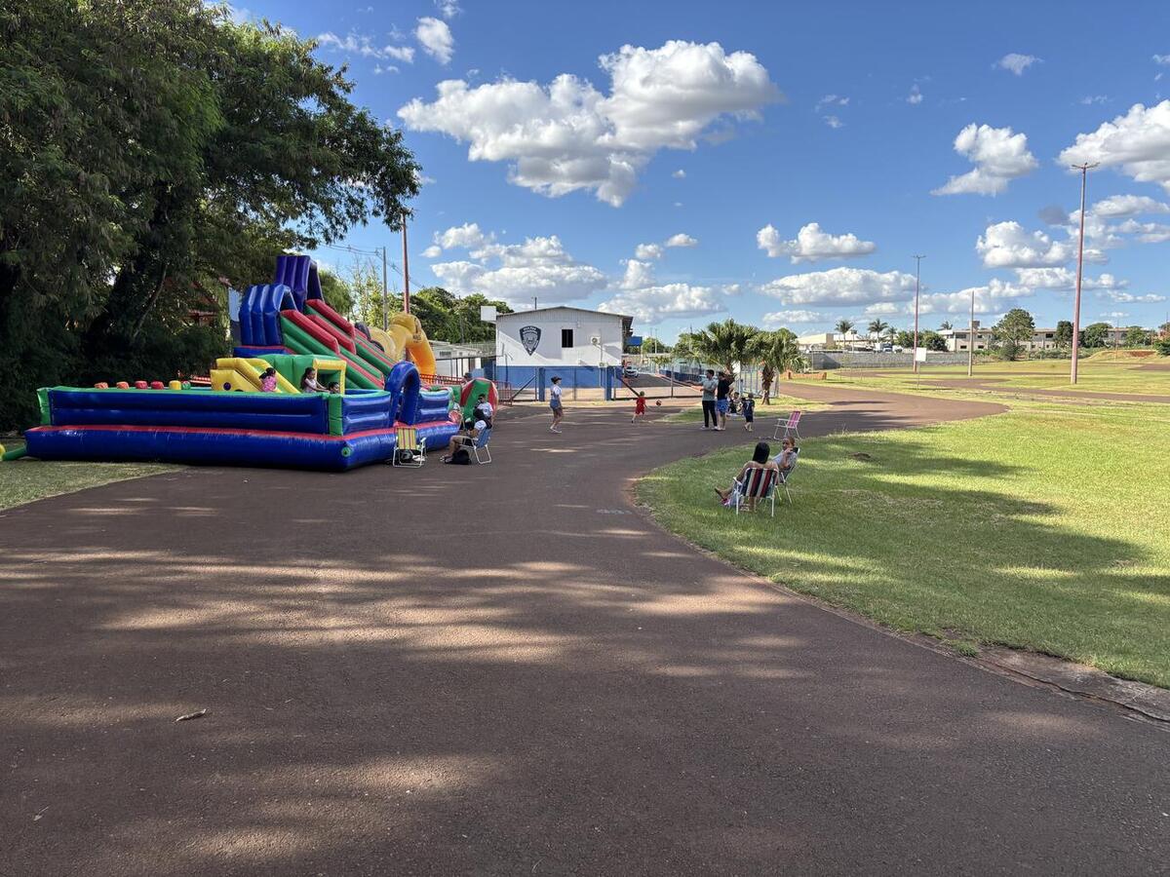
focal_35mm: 26
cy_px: 438
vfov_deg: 53.1
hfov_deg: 67.3
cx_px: 585
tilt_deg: -5.3
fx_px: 879
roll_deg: +0.4
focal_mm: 5.96
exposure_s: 1/2024
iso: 50
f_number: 1.6
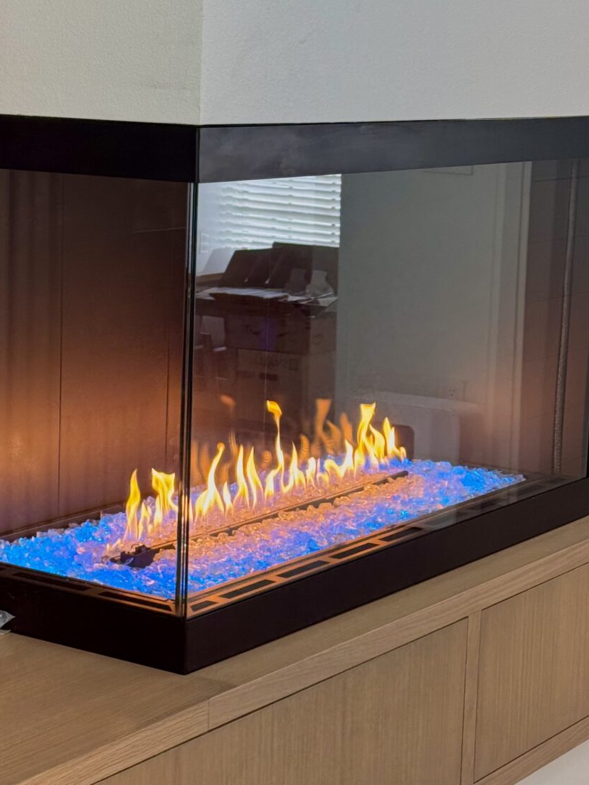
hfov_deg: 16.5
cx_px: 186
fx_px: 2020
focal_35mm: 89
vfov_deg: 22.0
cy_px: 388
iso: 50
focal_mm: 6.76
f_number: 1.78
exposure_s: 1/60
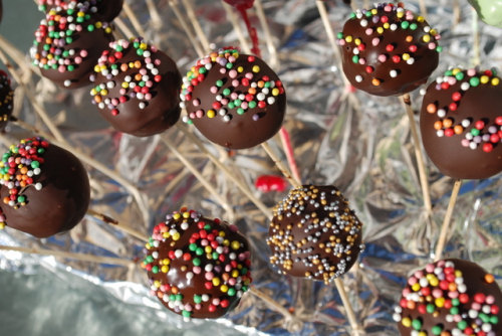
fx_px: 921
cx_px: 251
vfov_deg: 20.6
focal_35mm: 66
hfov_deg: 30.5
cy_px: 168
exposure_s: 1/250
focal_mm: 44
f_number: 8
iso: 100
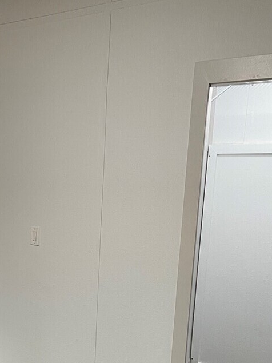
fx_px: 618
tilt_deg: -14.3
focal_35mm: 59
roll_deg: +0.1
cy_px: 333
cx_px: 14
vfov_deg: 31.1
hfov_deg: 23.9
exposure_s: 1/60
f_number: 1.6
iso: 100
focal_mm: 4.2
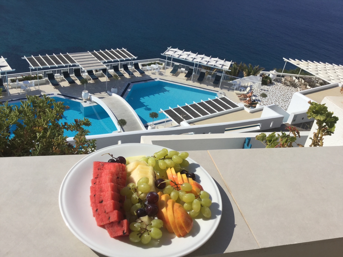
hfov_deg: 58.4
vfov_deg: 45.4
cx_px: 172
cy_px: 128
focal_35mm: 31
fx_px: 307
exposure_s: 1/2398
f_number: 2.4
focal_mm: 3.3
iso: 25
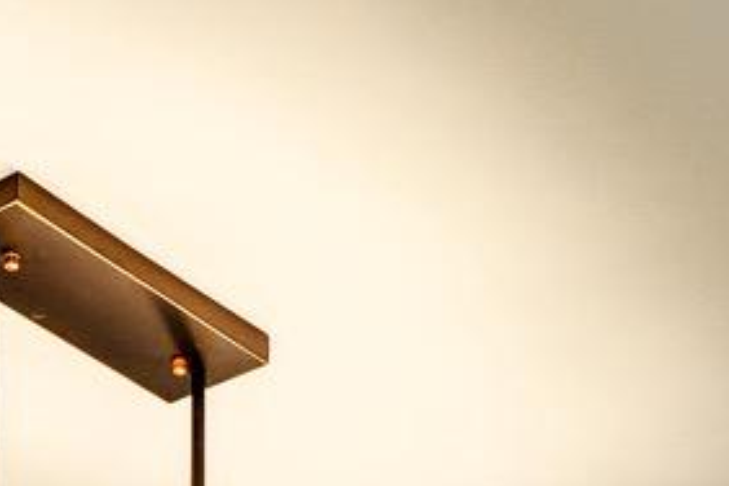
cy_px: 1676
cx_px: 153
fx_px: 2349
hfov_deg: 17.5
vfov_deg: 8.6
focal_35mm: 116
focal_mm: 16
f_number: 8
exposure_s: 1/200
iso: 200
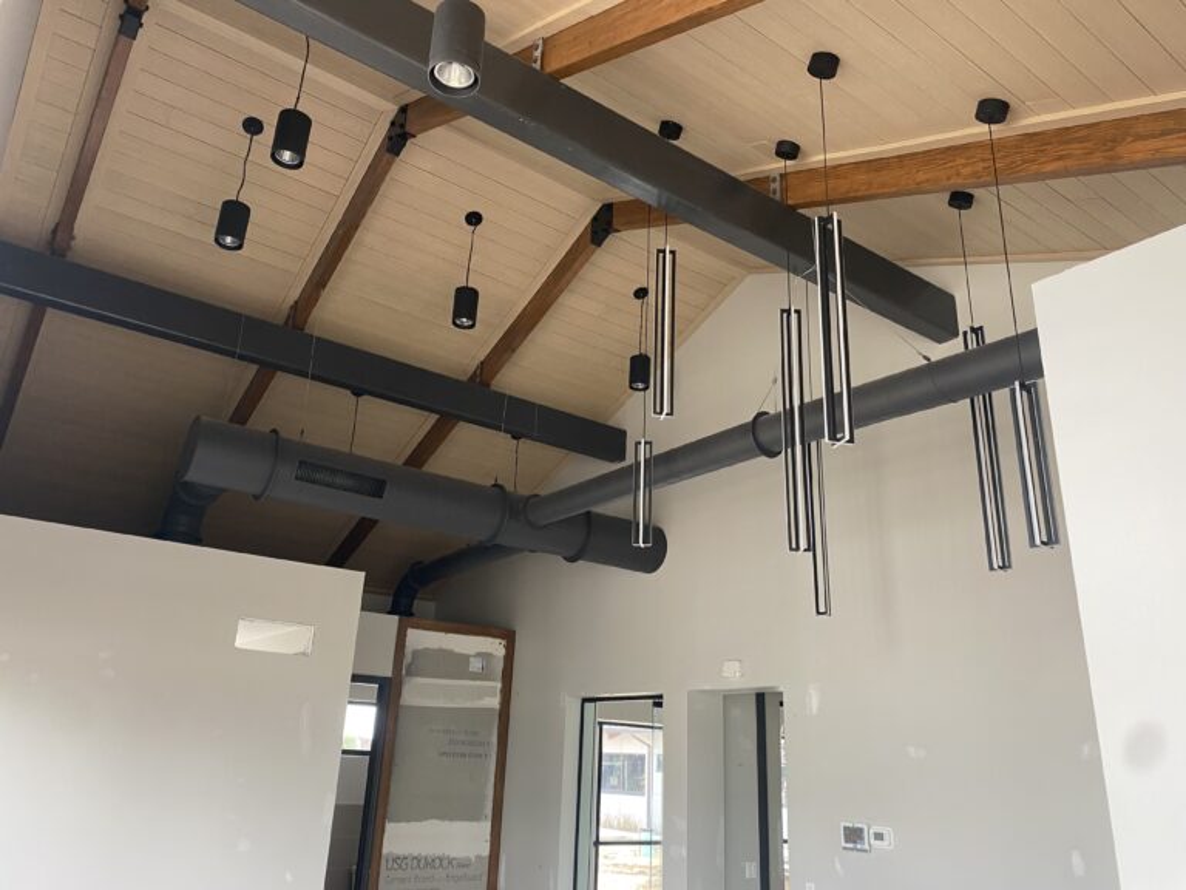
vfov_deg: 53.1
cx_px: 593
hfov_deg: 67.3
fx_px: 891
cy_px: 445
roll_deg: -3.1
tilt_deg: +20.0
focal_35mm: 26
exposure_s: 1/72
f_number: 1.8
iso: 125
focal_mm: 4.25
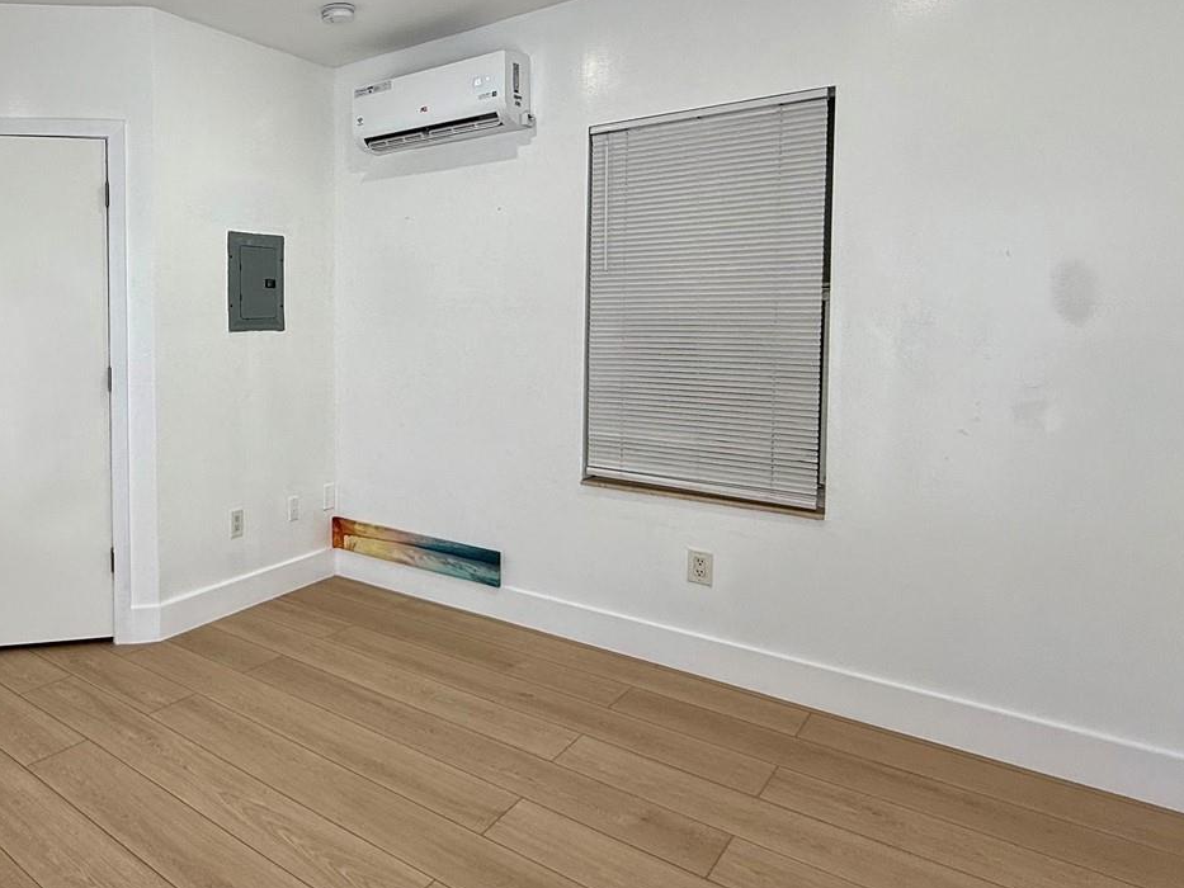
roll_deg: +0.1
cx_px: 212
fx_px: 821
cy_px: 348
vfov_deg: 56.3
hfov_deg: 64.3
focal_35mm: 24
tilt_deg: -2.1
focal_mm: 2.22
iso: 64
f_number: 2.2
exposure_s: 1/120
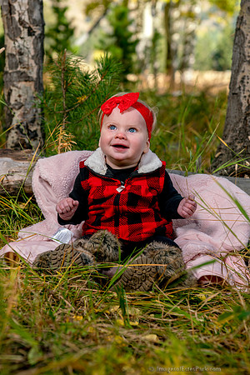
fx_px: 625
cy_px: 188
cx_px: 125
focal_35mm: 60
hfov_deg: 22.6
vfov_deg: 33.4
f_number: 4.5
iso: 160
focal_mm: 60
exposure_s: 1/640
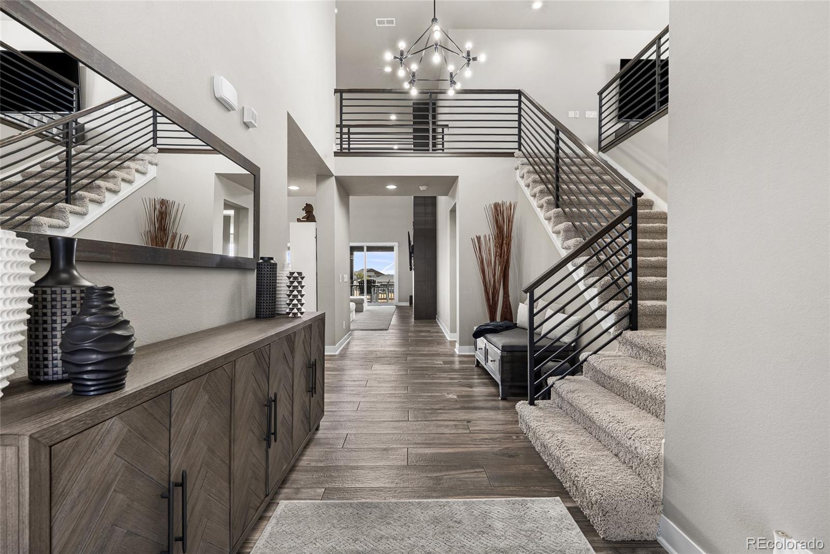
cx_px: 415
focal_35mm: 16
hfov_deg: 96.7
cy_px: 277
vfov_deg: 73.8
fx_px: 369
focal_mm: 16
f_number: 8
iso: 200
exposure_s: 1/1.25
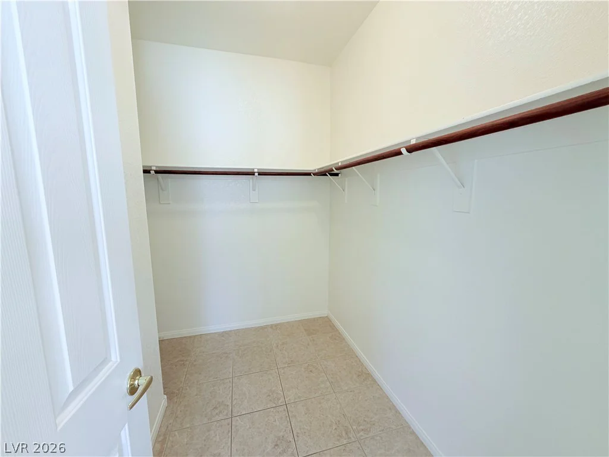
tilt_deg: -8.1
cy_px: 228
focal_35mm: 14
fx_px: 246
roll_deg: +0.5
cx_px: 304
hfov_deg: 102.1
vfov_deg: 85.7
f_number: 2.2
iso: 200
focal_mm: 2.22
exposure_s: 1/120
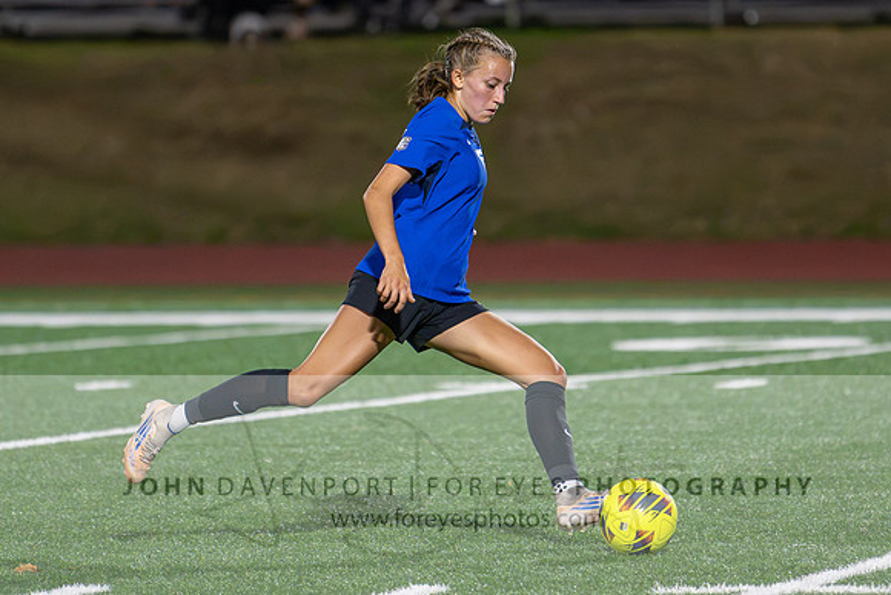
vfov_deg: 3.2
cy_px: 247
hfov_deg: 4.8
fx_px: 10599
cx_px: 437
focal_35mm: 428
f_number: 2.8
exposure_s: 1/1000
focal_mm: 200
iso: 8000
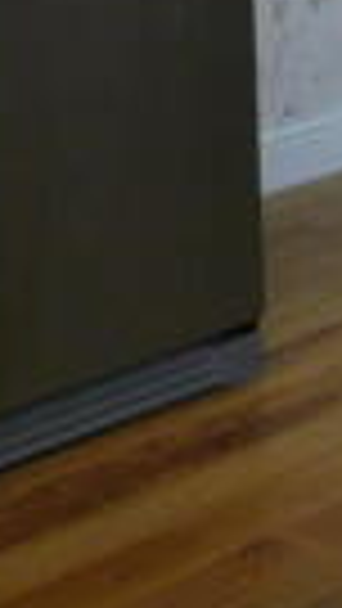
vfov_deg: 15.0
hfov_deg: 8.2
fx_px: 2127
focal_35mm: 132
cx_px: 911
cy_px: -309
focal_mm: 4.6
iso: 100
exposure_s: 1/50
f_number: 2.8
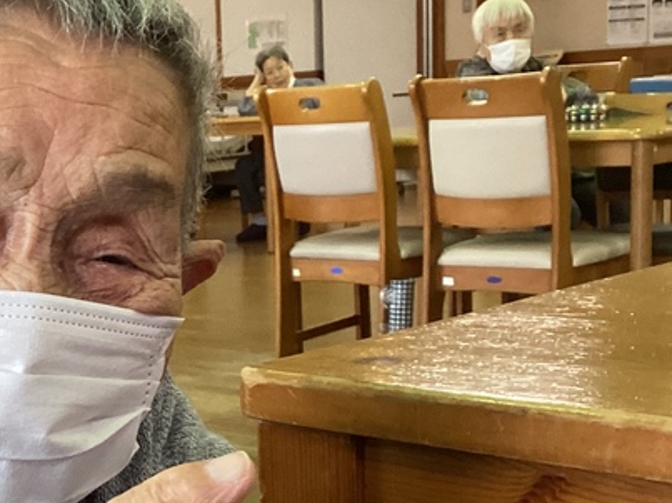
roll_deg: +2.9
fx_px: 1494
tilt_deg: -12.2
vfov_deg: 18.9
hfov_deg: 24.7
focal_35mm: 77
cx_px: 78
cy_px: 428
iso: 160
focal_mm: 3.3
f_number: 2.4
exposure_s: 1/60
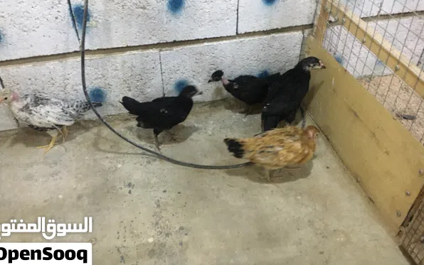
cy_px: 114
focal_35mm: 33
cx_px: 199
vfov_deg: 38.3
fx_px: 381
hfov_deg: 58.1
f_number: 2.2
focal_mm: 4.15
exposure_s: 1/20
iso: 200
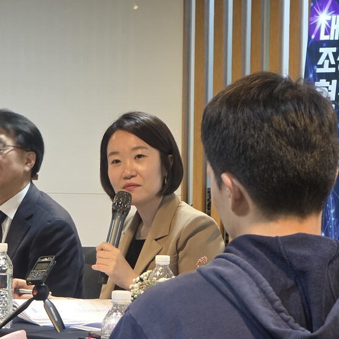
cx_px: 160
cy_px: 180
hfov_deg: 7.6
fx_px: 2559
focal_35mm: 231
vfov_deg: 7.6
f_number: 3.4
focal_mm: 18.6
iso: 800
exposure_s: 1/60
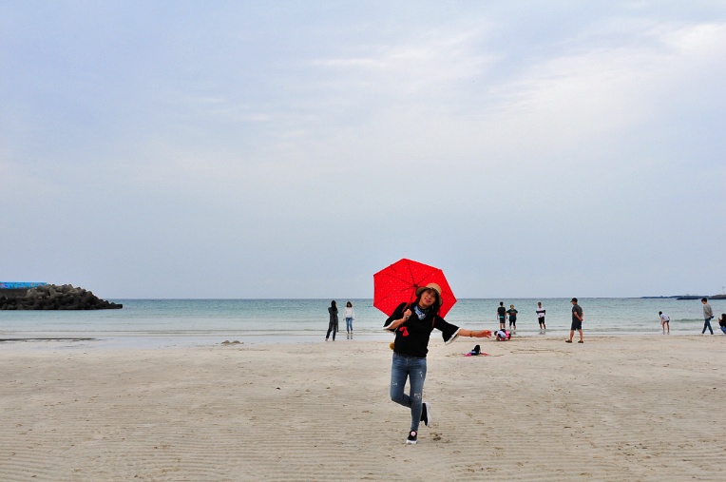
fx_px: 725
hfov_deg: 53.2
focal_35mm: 36
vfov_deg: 36.8
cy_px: 241
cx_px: 363
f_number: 13
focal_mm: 24
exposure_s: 1/125
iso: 200
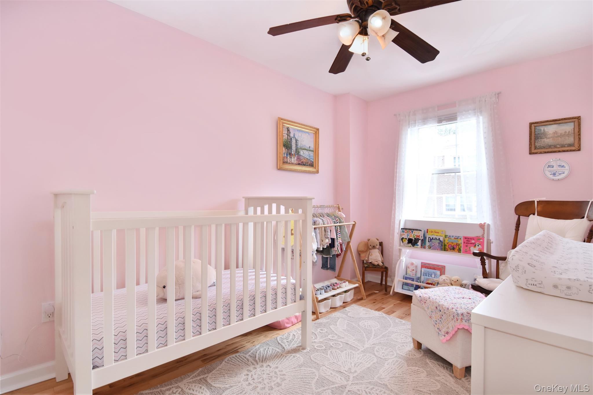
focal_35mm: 16
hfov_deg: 95.0
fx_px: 272
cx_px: 296
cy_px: 198
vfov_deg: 72.0
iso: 640
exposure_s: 1/80
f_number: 8
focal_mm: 11
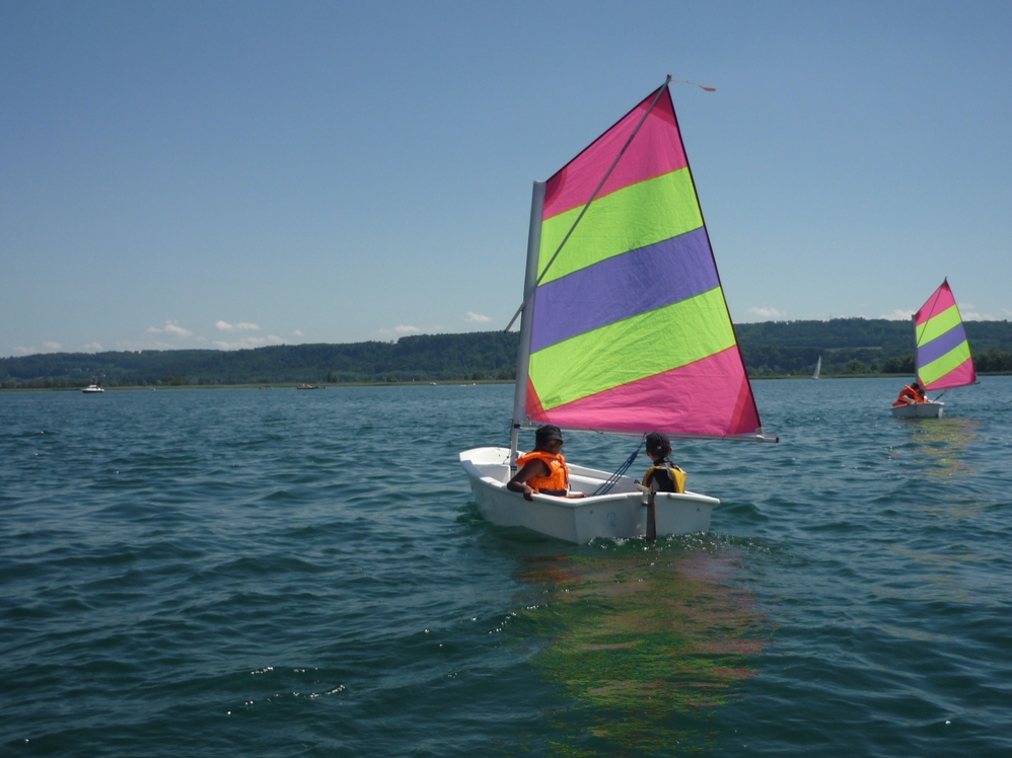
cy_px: 378
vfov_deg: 36.8
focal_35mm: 39
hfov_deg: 47.9
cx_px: 512
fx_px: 1140
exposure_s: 1/250
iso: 100
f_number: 8
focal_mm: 6.3
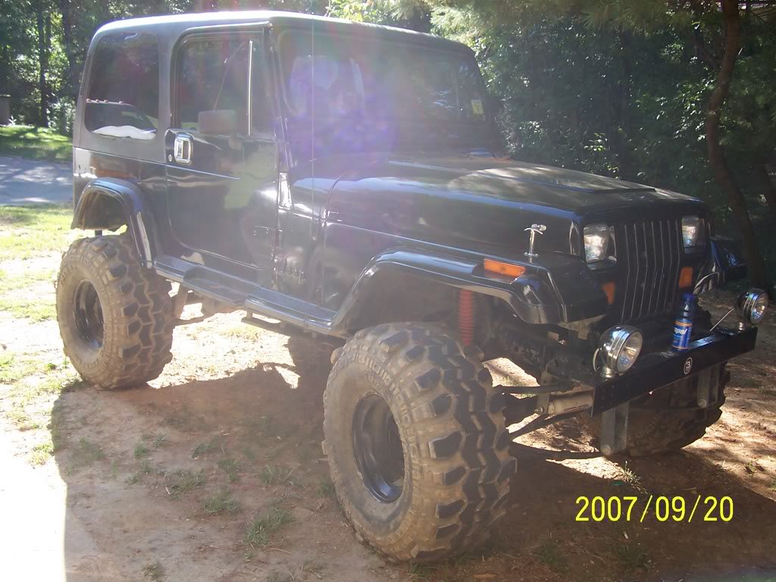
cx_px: 388
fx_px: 829
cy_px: 291
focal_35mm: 37
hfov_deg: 50.1
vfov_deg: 38.7
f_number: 2.8
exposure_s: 1/180
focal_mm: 5.6
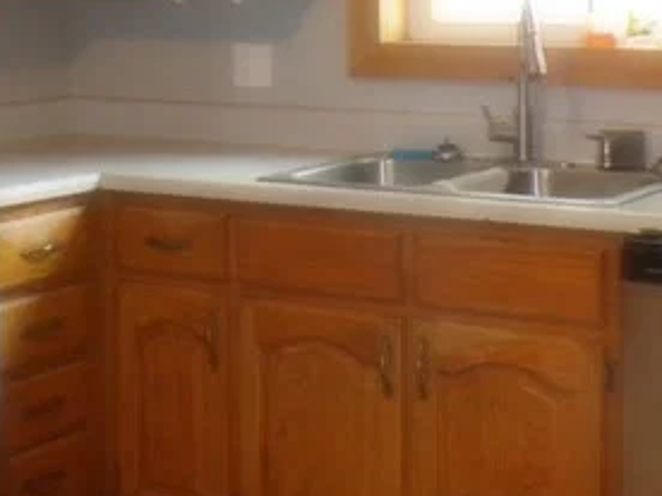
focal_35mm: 89
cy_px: -10
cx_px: 317
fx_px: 1702
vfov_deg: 16.2
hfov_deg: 22.0
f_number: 3
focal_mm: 4.3
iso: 200
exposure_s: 1/25
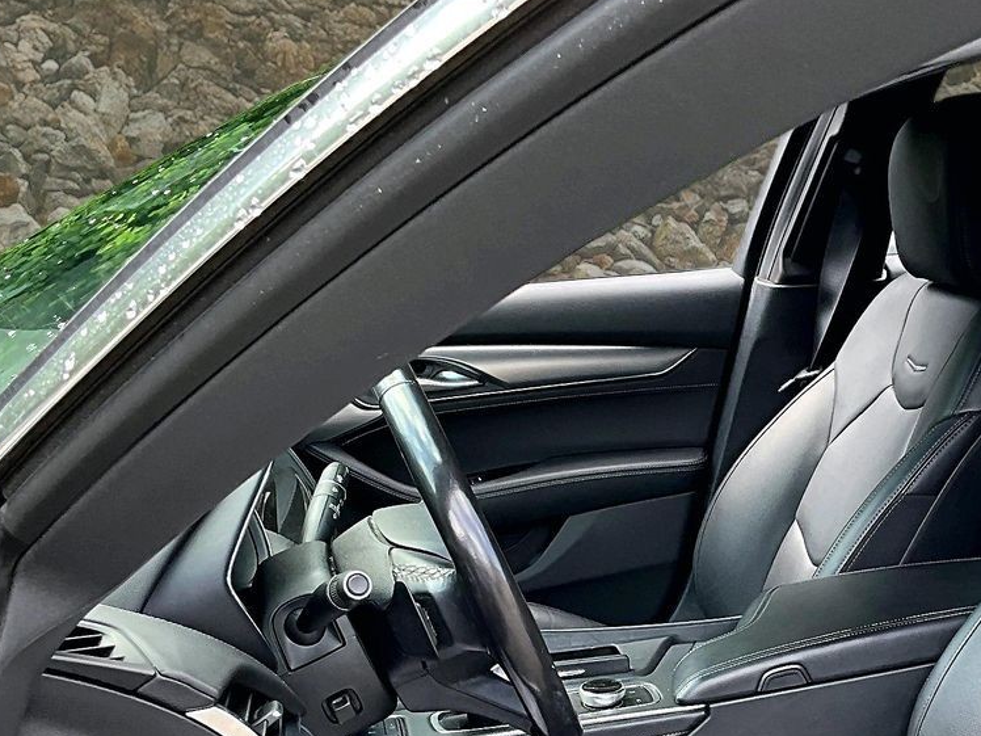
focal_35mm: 62
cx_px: 698
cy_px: 636
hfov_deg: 30.8
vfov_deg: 23.1
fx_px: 1757
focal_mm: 3
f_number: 1.8
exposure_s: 1/122
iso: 40
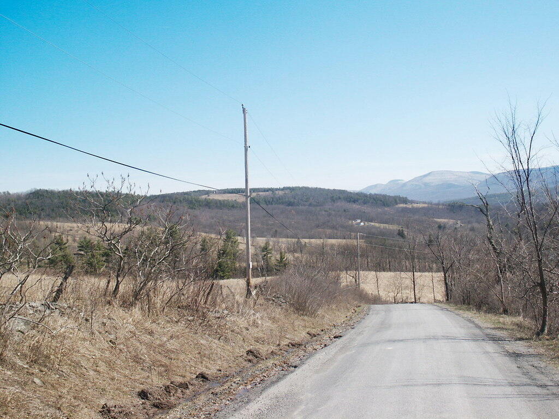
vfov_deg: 36.0
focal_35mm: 40
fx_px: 646
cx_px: 280
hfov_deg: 46.8
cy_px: 210
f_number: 8
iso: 64
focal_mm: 8.44
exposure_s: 1/250
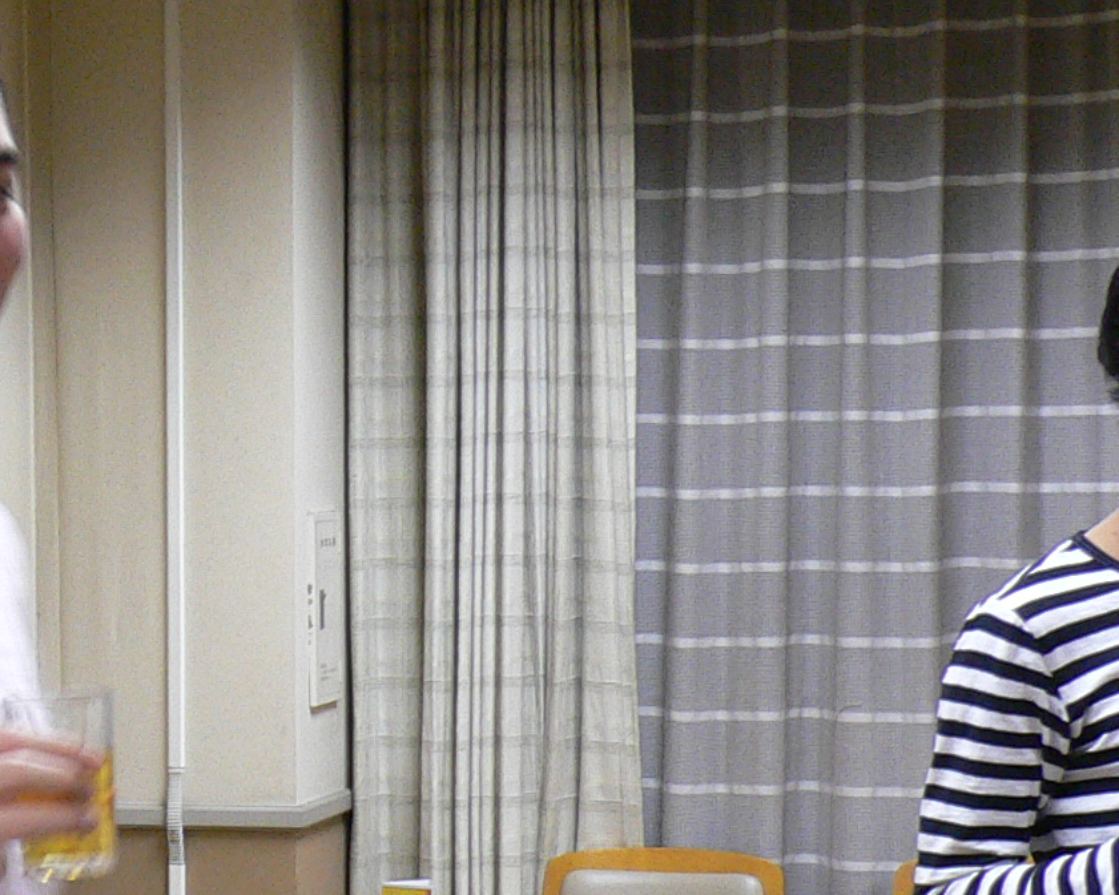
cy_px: 835
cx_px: -395
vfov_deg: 14.6
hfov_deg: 17.2
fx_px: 3445
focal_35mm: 104
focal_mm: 5.8
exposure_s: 1/15
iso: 150
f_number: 2.8
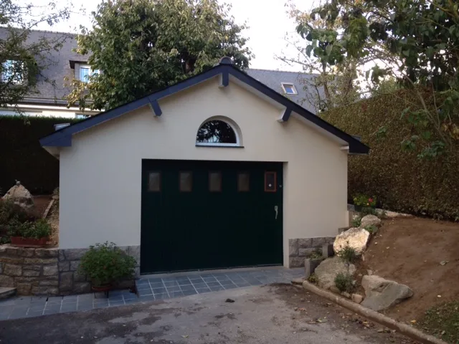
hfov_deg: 52.6
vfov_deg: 40.7
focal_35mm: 35
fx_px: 464
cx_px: 230
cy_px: 172
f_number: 2.4
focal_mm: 4.28
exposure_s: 1/120
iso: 50
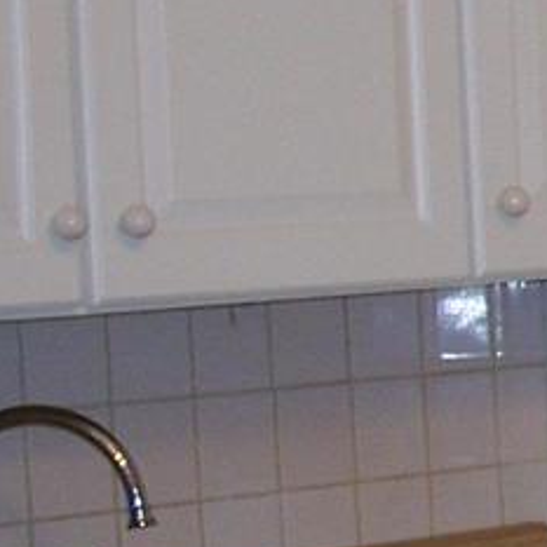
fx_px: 4023
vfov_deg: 7.8
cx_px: 1650
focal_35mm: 225
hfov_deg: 7.0
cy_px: 333
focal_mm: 7.8
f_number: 2.8
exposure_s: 1/60
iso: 125
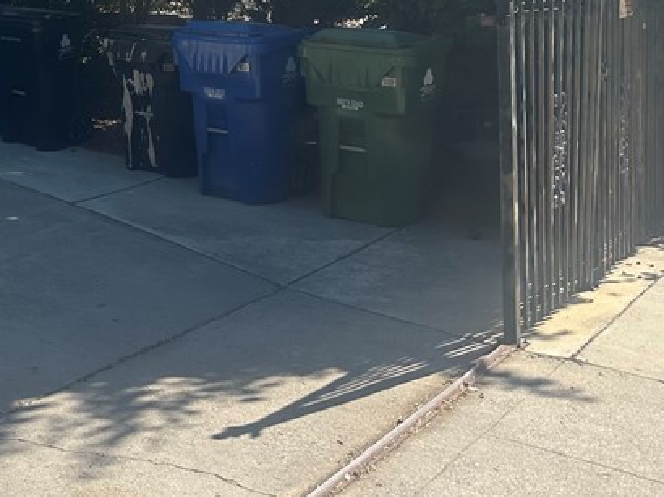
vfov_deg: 22.6
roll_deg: -0.2
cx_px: -60
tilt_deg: +1.3
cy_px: -84
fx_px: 1150
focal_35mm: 60
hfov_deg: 29.2
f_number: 1.78
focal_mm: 6.86
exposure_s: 1/3247
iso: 80
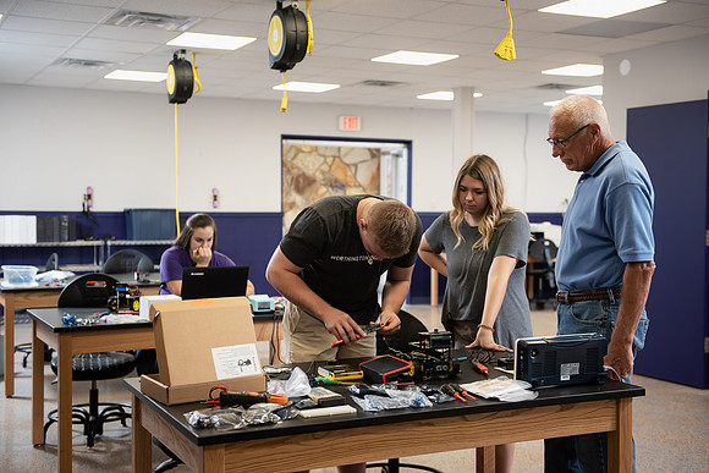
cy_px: 236
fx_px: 985
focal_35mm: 50
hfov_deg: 39.6
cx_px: 354
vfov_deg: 27.0
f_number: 3.5
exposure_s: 1/200
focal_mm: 50
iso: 800
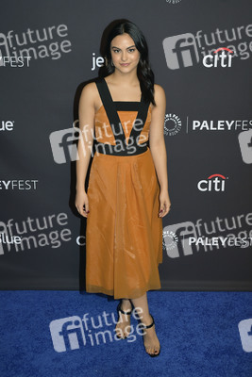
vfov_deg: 50.7
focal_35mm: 38
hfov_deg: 35.1
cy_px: 188
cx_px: 126
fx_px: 399
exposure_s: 1/250
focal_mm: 38
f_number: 6.3
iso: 250
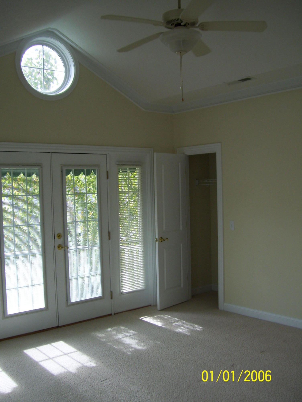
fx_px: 418
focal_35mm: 36
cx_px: 151
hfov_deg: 39.7
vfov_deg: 51.3
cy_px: 201
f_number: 2.7
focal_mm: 6
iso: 80
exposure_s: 1/160
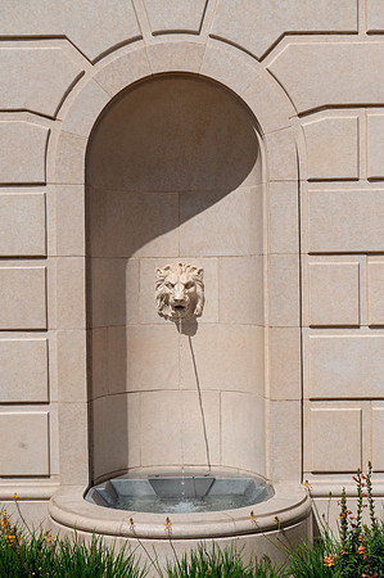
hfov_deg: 21.9
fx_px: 994
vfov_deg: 32.4
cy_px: 289
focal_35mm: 62
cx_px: 192
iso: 320
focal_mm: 62
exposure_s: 1/1250
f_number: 7.1
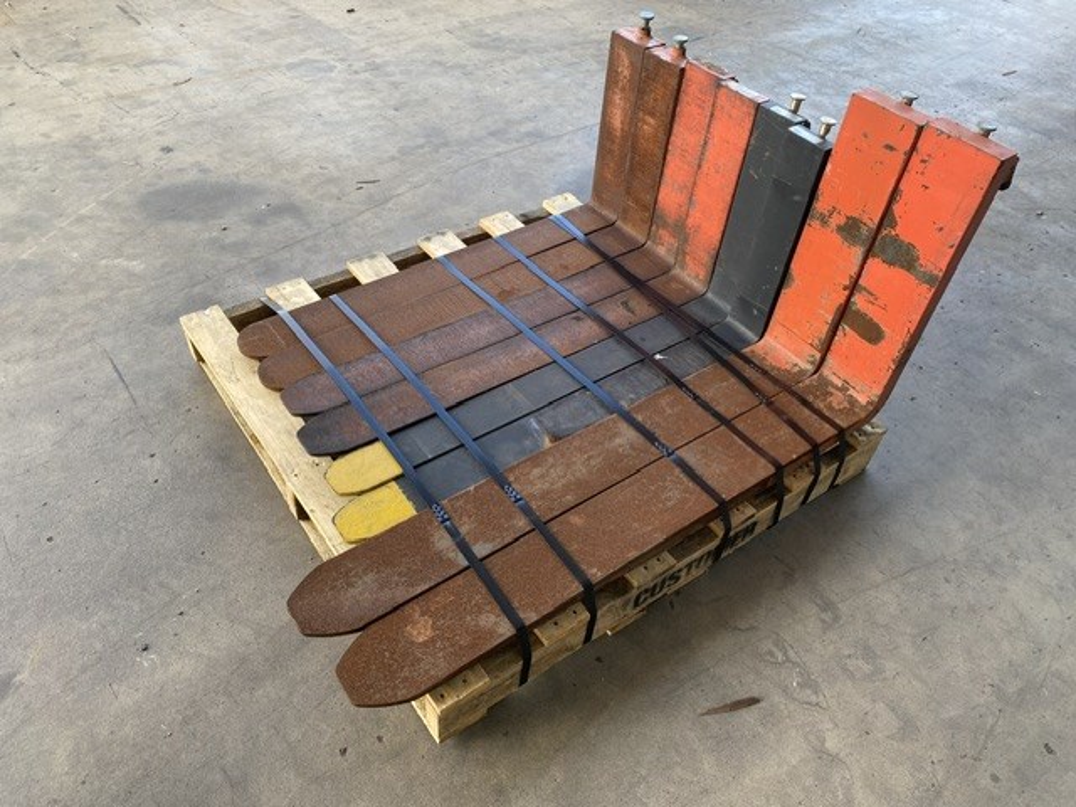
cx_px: 538
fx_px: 808
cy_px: 404
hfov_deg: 67.3
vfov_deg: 53.1
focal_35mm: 26
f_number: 1.8
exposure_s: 1/121
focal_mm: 4.25
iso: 32
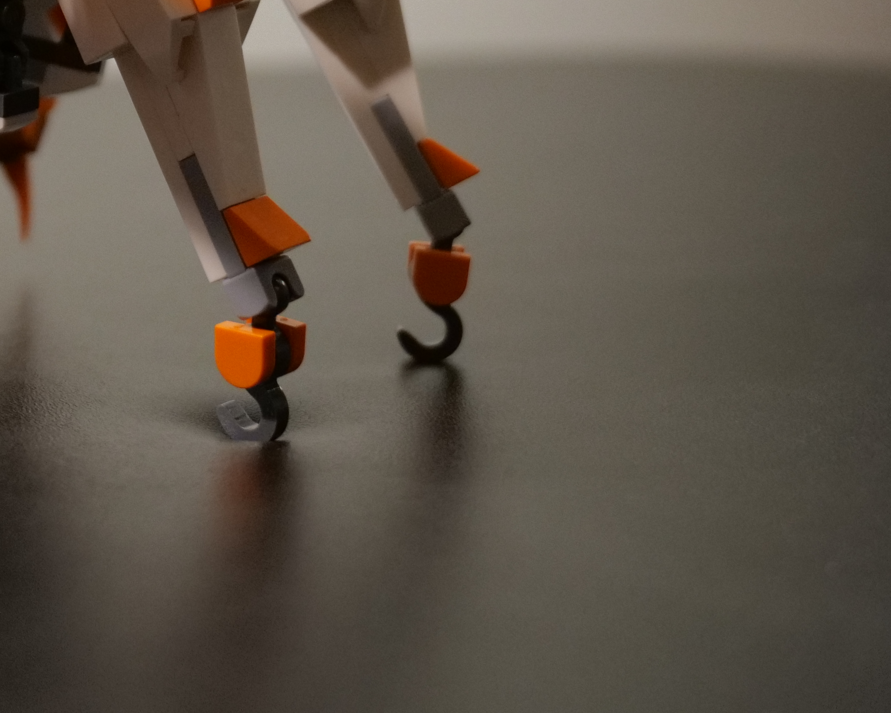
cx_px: -190
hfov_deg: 18.7
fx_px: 2558
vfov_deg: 15.4
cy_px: -114
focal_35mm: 97
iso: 4000
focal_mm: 37
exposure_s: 1/60
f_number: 4.6
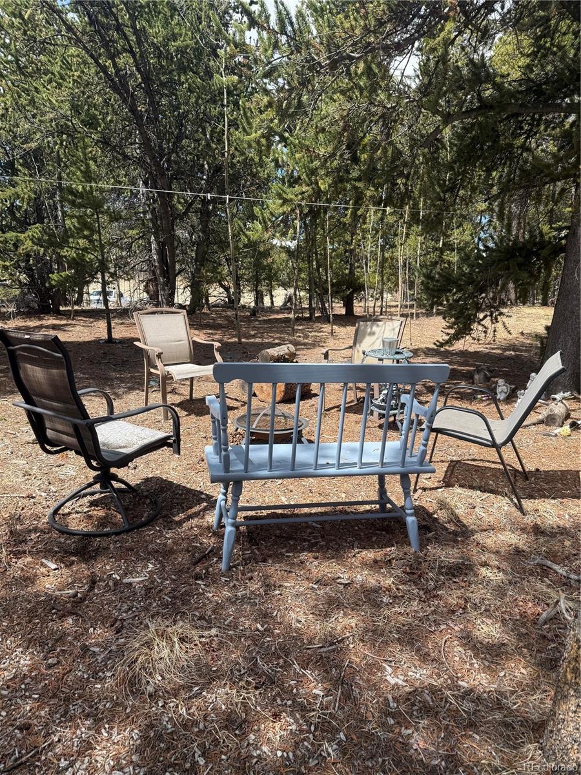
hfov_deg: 56.8
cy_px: 388
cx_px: 290
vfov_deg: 71.6
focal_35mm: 24
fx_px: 537
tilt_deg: -9.8
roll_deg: -3.4
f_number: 1.78
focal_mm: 6.76
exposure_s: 1/2000
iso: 80
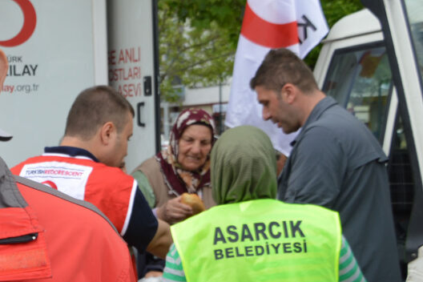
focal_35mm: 80
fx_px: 940
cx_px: -83
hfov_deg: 23.2
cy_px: 149
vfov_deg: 17.1
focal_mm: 22
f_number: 7.1
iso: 100
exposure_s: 1/200
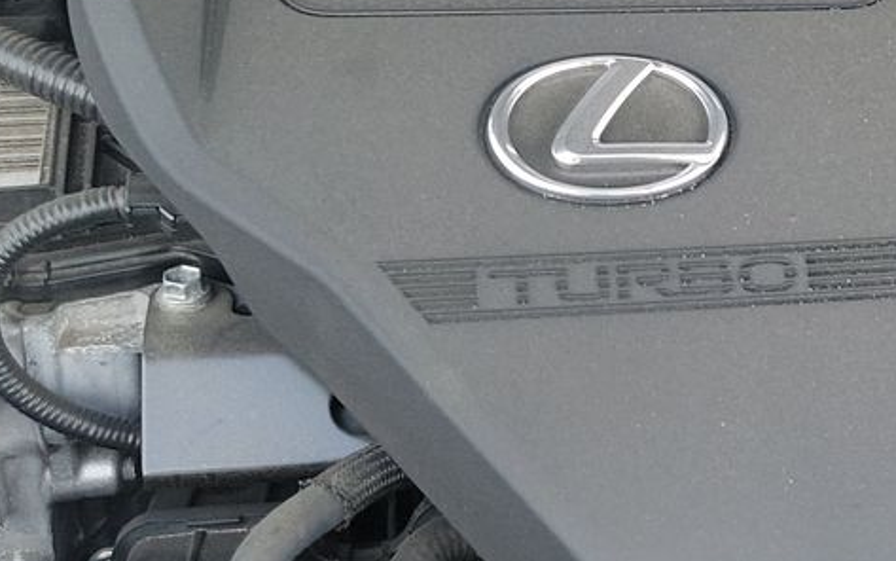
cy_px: 169
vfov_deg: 15.2
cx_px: 1010
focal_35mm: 86
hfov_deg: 22.6
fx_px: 2101
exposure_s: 1/119
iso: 55
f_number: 1.8
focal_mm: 6.7
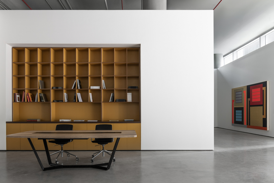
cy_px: 92
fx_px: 183
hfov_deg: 73.7
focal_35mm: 24
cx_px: 137
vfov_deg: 53.2
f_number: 11
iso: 200
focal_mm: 24
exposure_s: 1/2
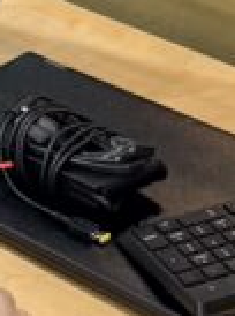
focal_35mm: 180
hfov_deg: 7.6
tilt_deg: -26.3
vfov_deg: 10.9
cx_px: -369
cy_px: -2
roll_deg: +6.1
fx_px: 1637
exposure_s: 1/60
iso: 160
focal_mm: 6.76
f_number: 1.78
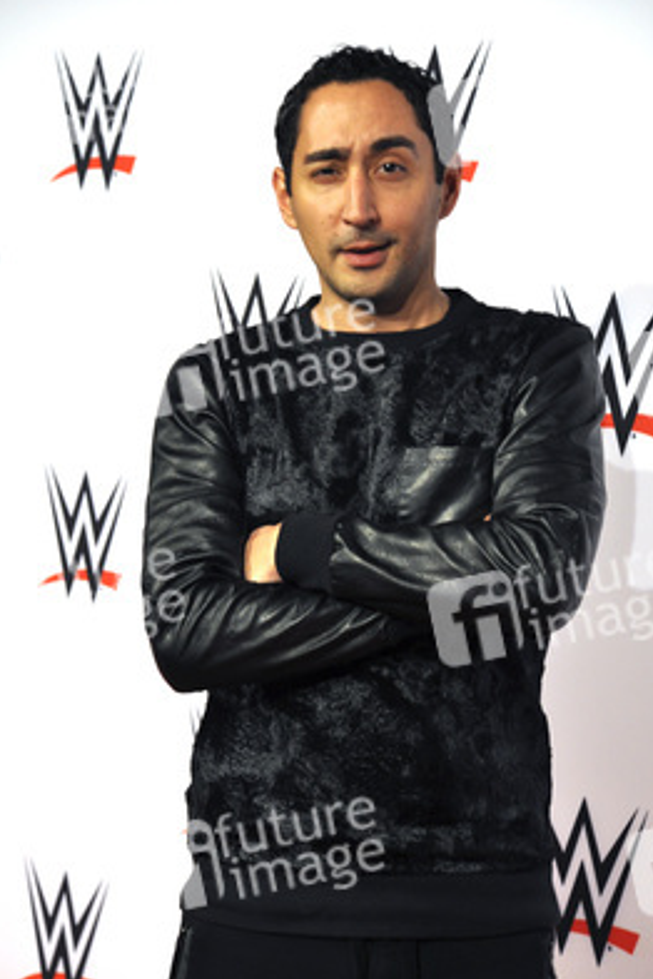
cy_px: 483
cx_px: 329
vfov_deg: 16.8
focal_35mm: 122
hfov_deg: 11.2
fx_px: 3319
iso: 640
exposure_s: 1/160
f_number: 6.3
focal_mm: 80
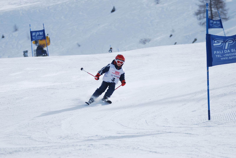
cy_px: 79
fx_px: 1477
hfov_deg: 9.1
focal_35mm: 225
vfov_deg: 6.1
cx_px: 118
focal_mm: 150
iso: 100
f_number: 5
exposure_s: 1/1250
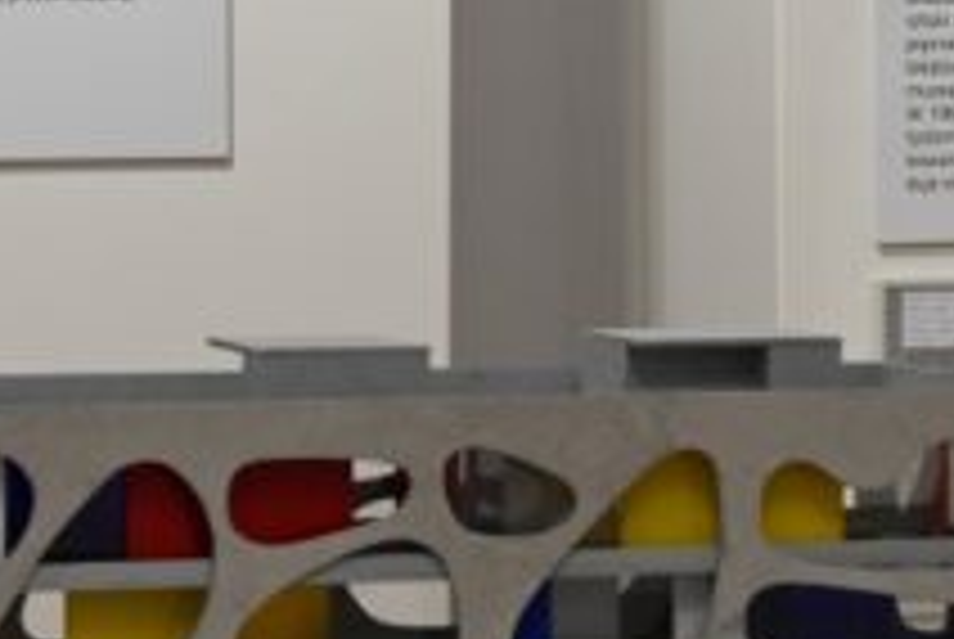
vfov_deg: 6.5
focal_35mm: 212
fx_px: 5626
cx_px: 414
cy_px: 74
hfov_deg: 9.7
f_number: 11
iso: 640
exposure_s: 1/8
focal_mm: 44
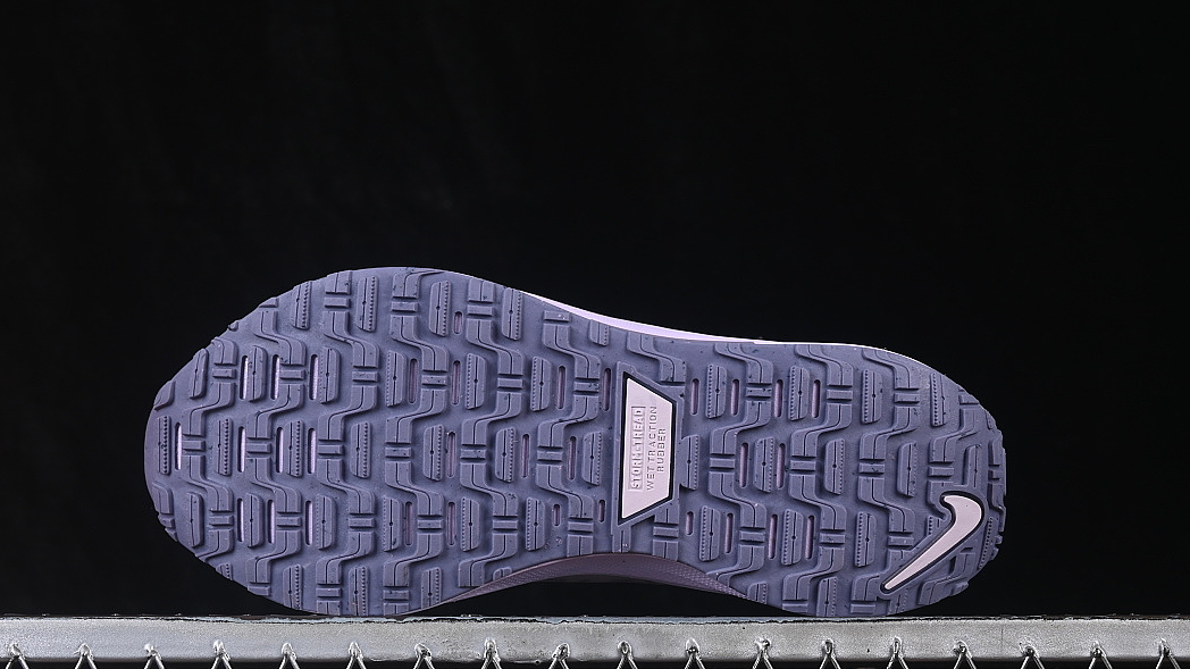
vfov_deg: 14.9
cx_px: 584
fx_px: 2555
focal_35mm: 81
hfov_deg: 26.2
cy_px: 361
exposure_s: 1/80
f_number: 8
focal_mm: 50
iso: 160
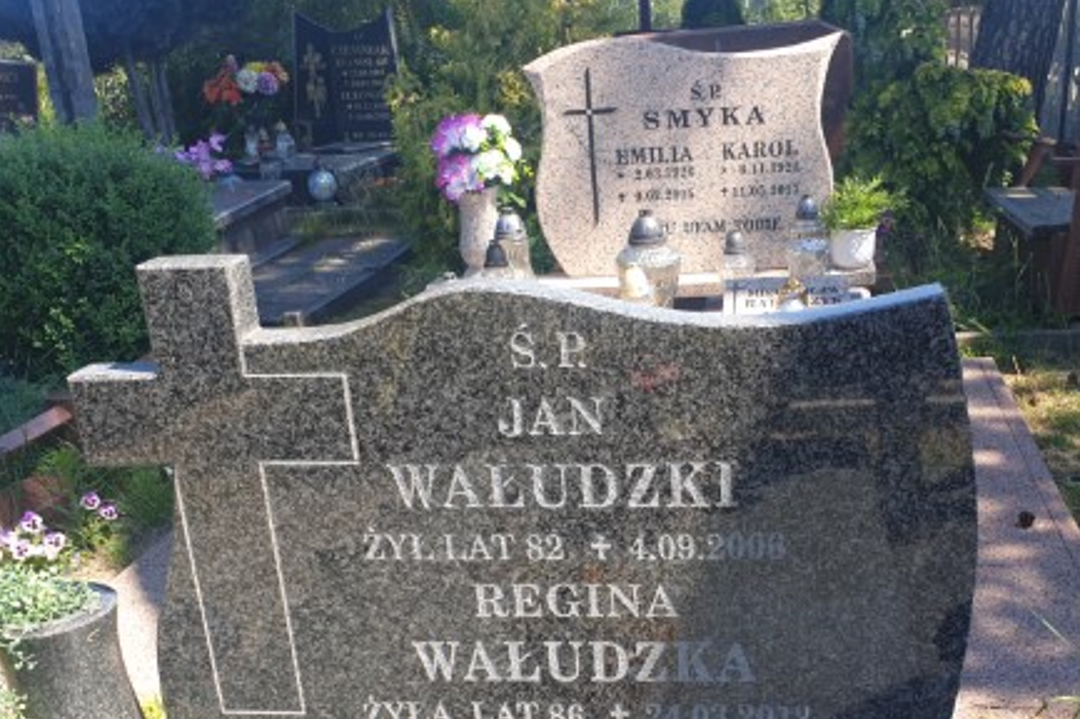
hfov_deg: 48.2
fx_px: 1199
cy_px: 592
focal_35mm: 40
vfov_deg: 32.3
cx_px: 653
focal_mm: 4.3
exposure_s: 1/373
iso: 50
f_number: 2.4
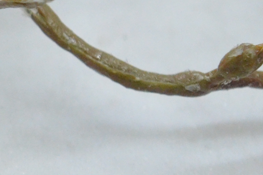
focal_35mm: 317
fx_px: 2316
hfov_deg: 6.2
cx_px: -386
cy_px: 191
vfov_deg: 4.3
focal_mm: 40
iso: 3200
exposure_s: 1/1600
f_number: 5
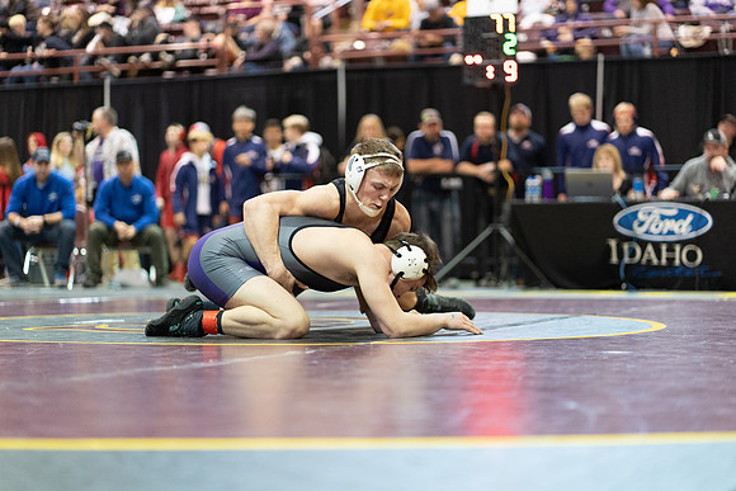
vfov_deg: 16.1
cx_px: 368
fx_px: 1738
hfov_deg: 23.9
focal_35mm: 85
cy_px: 246
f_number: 1.8
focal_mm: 85
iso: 4000
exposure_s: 1/500
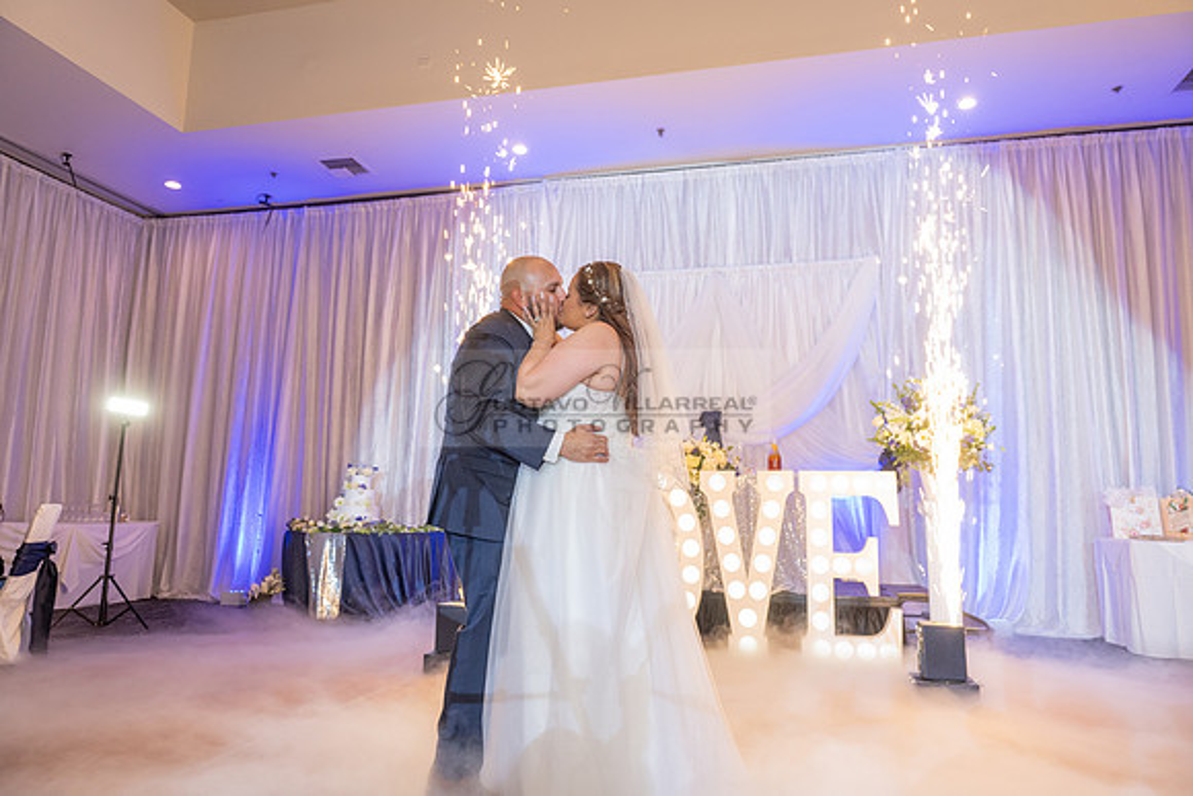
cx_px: 596
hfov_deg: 73.7
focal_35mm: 24
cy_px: 398
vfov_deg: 53.2
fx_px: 795
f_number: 4
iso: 1600
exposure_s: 1/200
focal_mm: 24
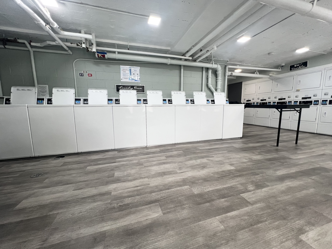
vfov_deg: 89.9
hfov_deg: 106.2
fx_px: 125
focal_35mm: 13
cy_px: 124
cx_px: 166
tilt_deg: -7.8
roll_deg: +0.3
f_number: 1.8
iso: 200
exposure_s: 1/120
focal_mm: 1.57
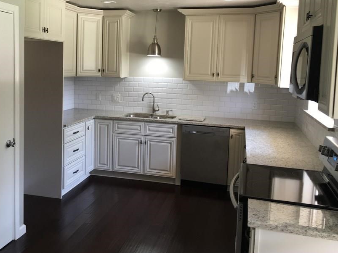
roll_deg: -1.4
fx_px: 361
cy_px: 104
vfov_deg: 38.5
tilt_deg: -5.4
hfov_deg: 49.8
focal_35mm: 37
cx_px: 136
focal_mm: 4.15
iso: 50
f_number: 2.2
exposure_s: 1/30
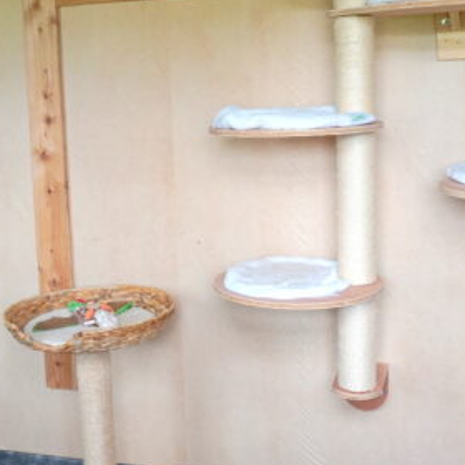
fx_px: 851
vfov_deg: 30.4
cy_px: 168
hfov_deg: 30.6
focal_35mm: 56
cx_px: 219
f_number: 4
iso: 800
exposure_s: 1/160
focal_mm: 16
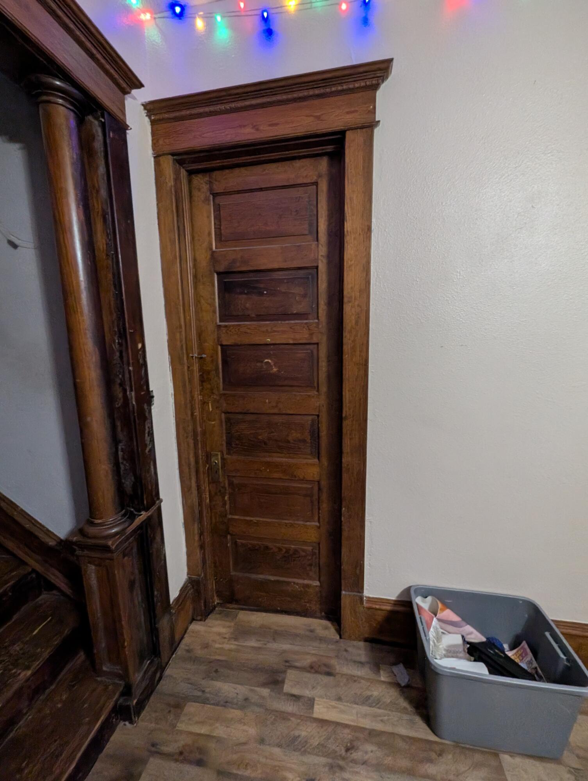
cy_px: 390
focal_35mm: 13
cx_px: 294
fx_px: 294
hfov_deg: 90.0
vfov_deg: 106.1
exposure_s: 1/24
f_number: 2.2
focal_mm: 1.95
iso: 651
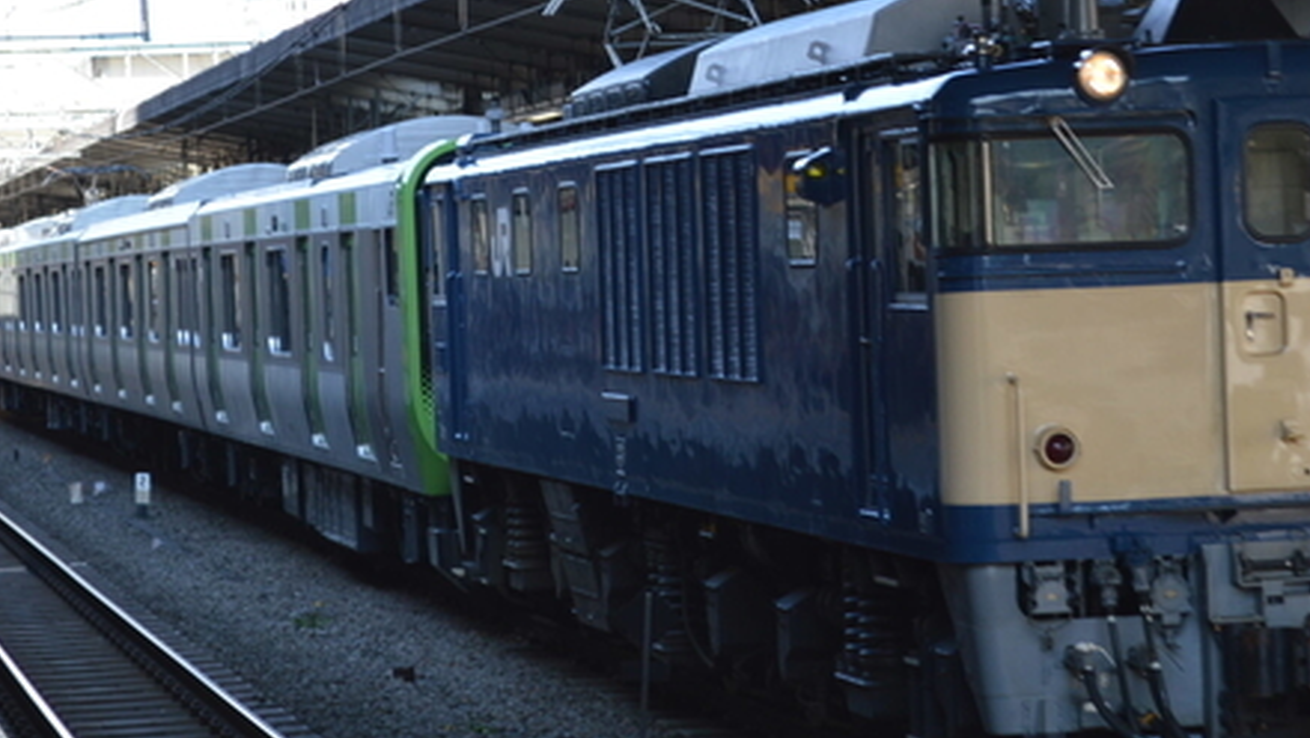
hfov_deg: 13.6
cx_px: 1003
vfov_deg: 7.7
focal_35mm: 157
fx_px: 5455
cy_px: 241
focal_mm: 55
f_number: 5.6
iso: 180
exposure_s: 1/125
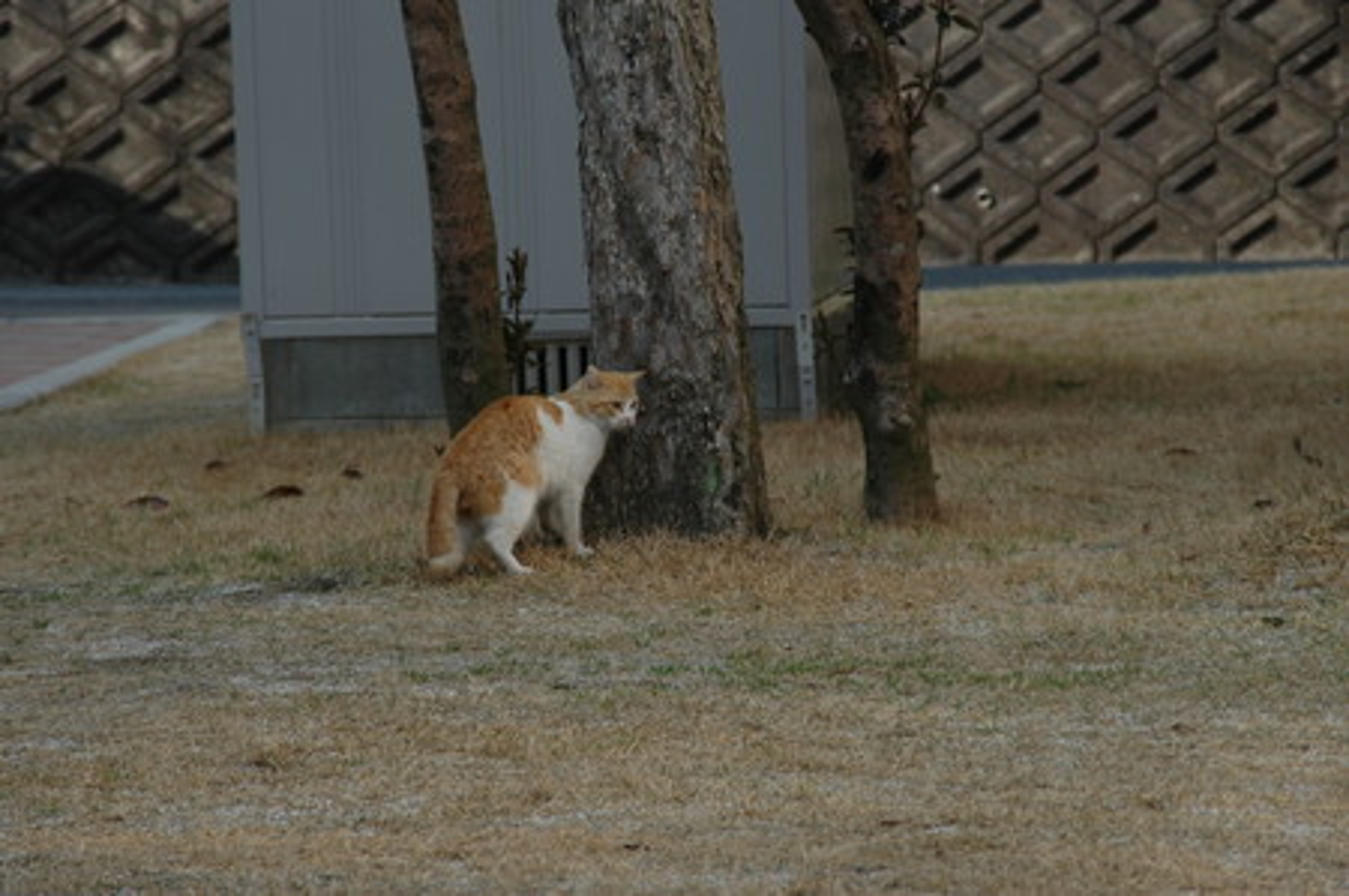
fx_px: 8422
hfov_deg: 9.2
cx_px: 674
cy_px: 448
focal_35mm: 225
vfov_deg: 6.1
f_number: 8
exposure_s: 1/320
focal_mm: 150
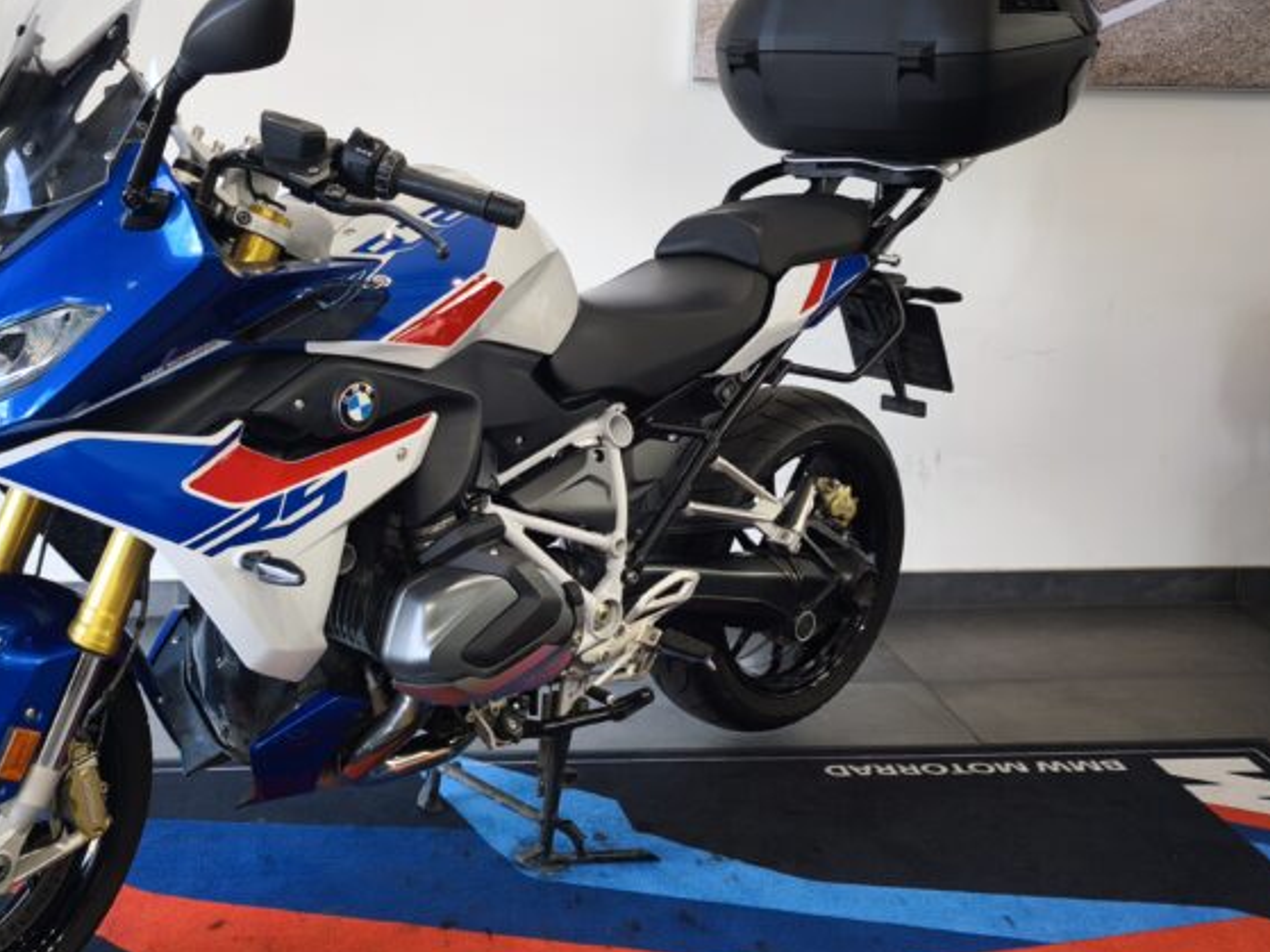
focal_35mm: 44
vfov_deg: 32.9
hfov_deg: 42.4
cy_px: 454
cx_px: 432
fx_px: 1614
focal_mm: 6.57
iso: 64
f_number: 1.6
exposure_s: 1/100
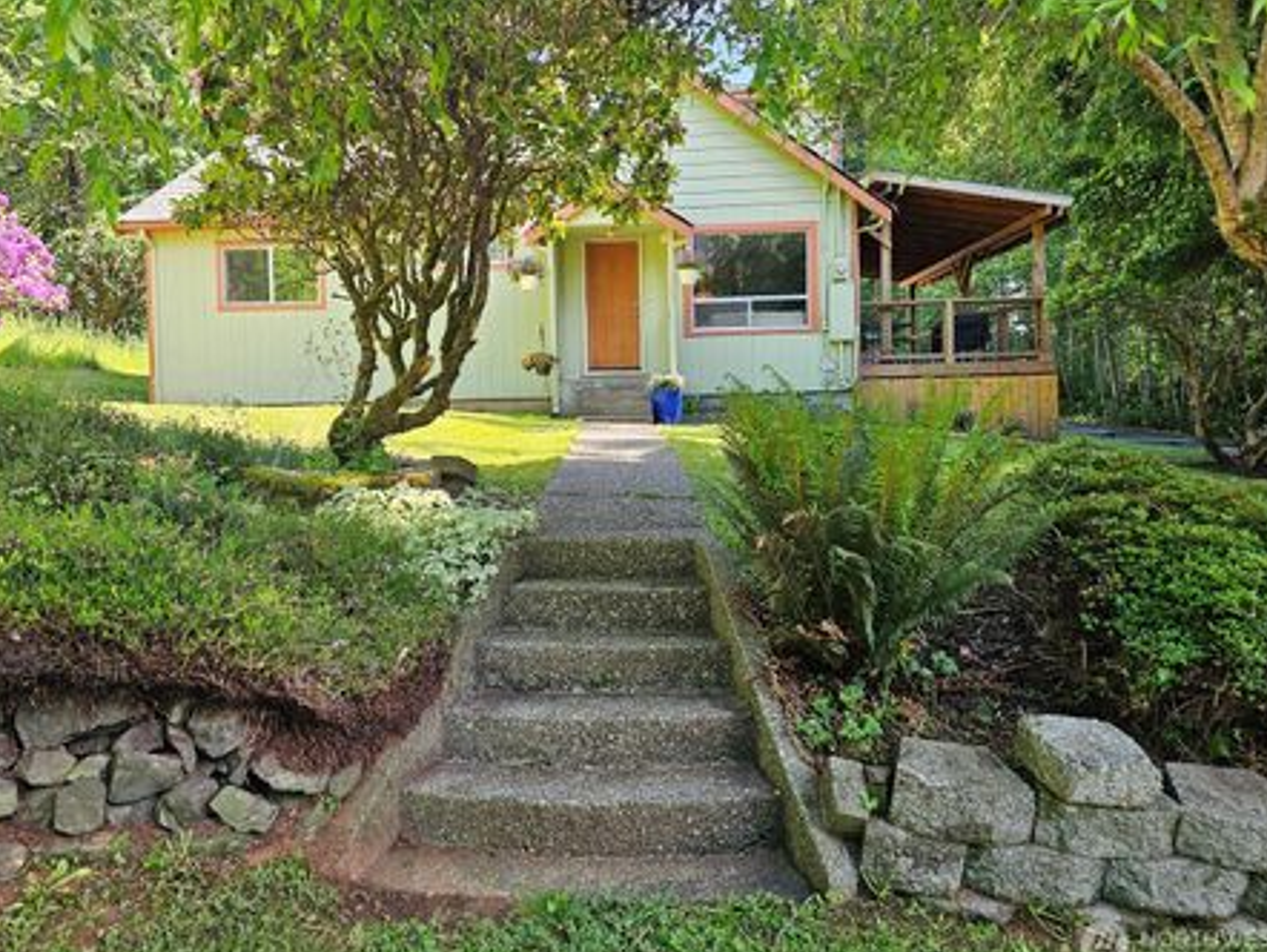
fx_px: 952
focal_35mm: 26
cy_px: 443
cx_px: 596
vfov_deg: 53.1
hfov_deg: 67.2
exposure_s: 1/180
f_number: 1.7
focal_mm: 6.3
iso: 64
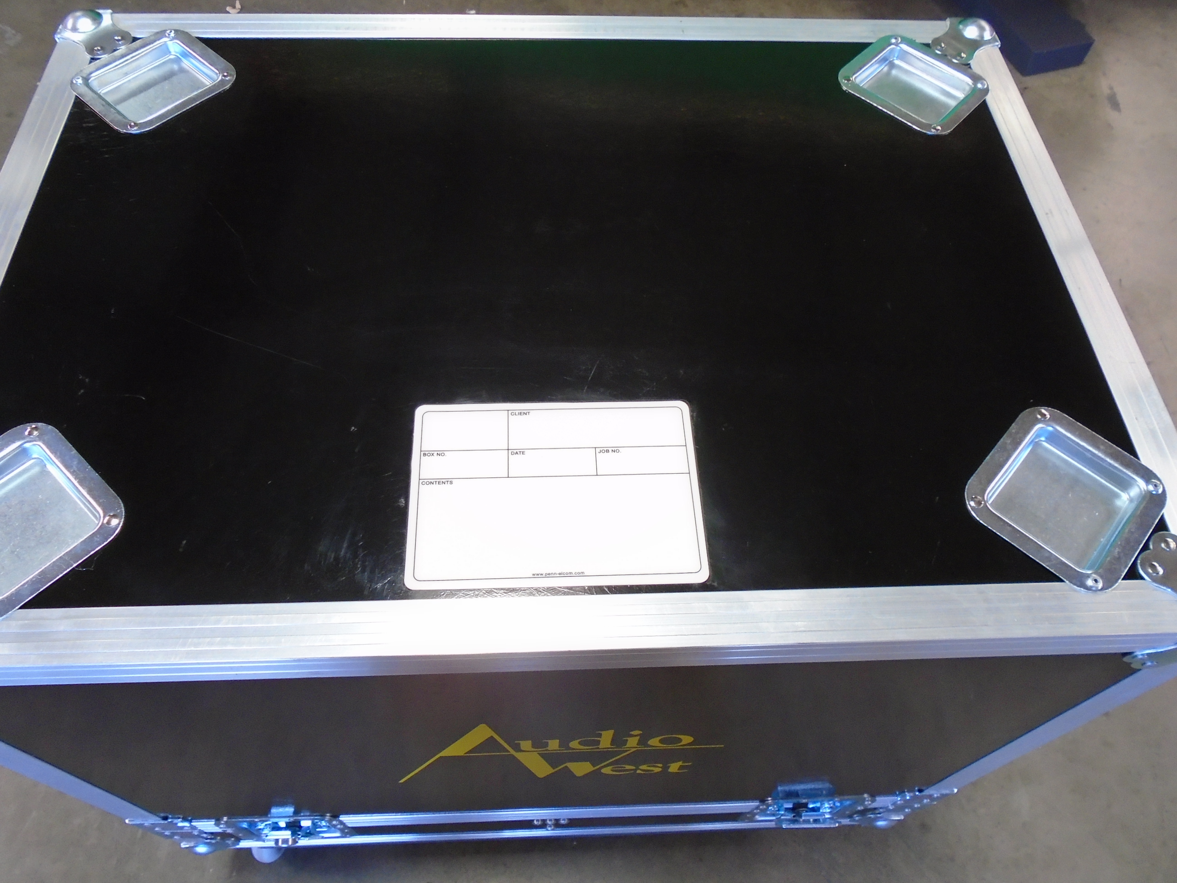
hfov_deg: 67.3
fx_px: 884
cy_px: 442
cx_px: 588
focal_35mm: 26
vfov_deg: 53.1
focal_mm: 4.6
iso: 250
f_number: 3.2
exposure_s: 1/30
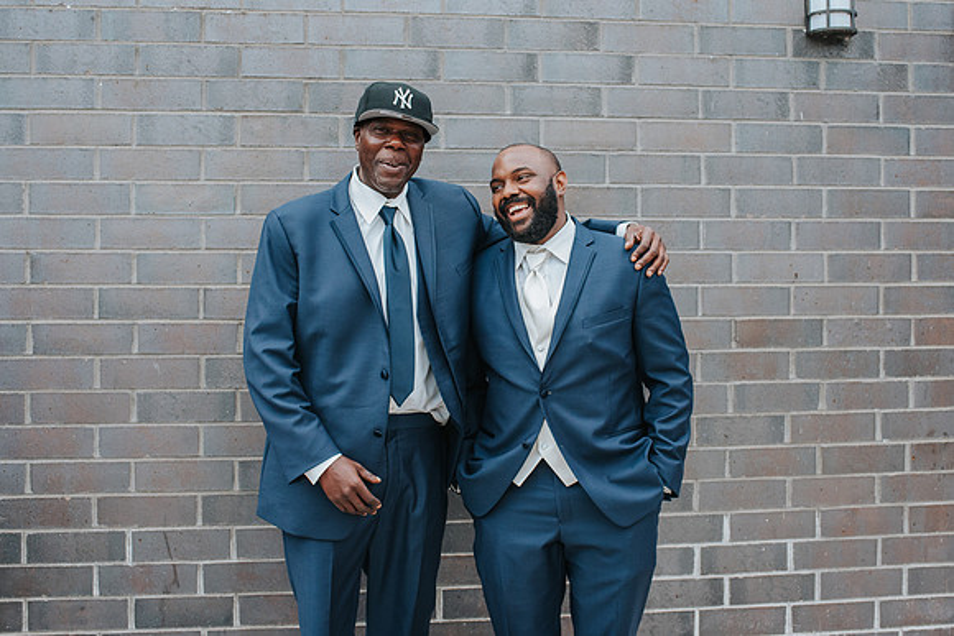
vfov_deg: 30.3
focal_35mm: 44
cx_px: 476
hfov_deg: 44.3
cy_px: 258
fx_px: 1171
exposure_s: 1/2000
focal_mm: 35
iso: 1100
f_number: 3.2
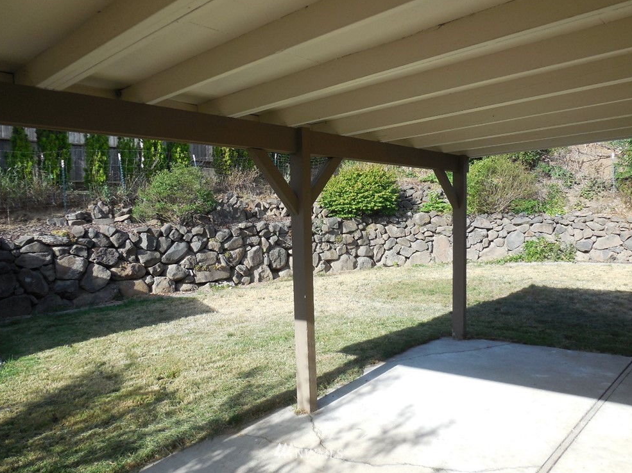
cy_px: 229
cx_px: 310
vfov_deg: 53.0
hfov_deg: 67.3
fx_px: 475
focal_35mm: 26
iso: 125
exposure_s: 1/640
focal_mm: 4.5
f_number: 3.1
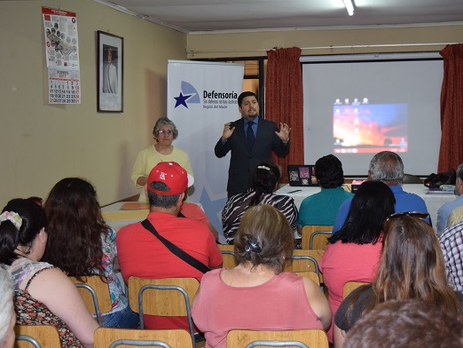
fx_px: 709
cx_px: 264
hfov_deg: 36.1
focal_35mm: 53
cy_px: 176
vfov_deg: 27.5
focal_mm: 32
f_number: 4.5
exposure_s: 1/60
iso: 800
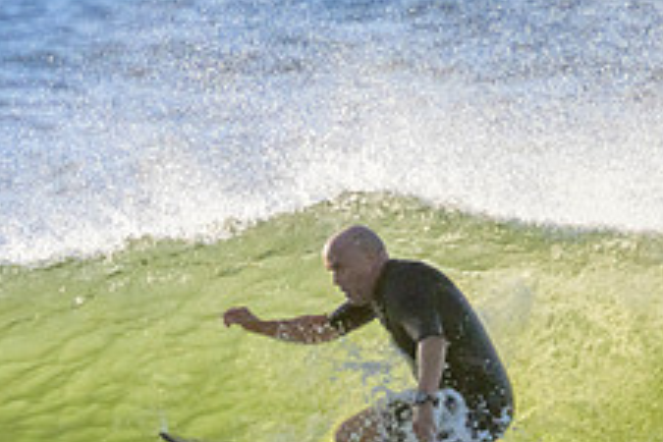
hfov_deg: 0.9
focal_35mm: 2347
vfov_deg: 0.6
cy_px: 502
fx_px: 43221
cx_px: -101
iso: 1400
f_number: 11
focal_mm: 800
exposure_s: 1/2000
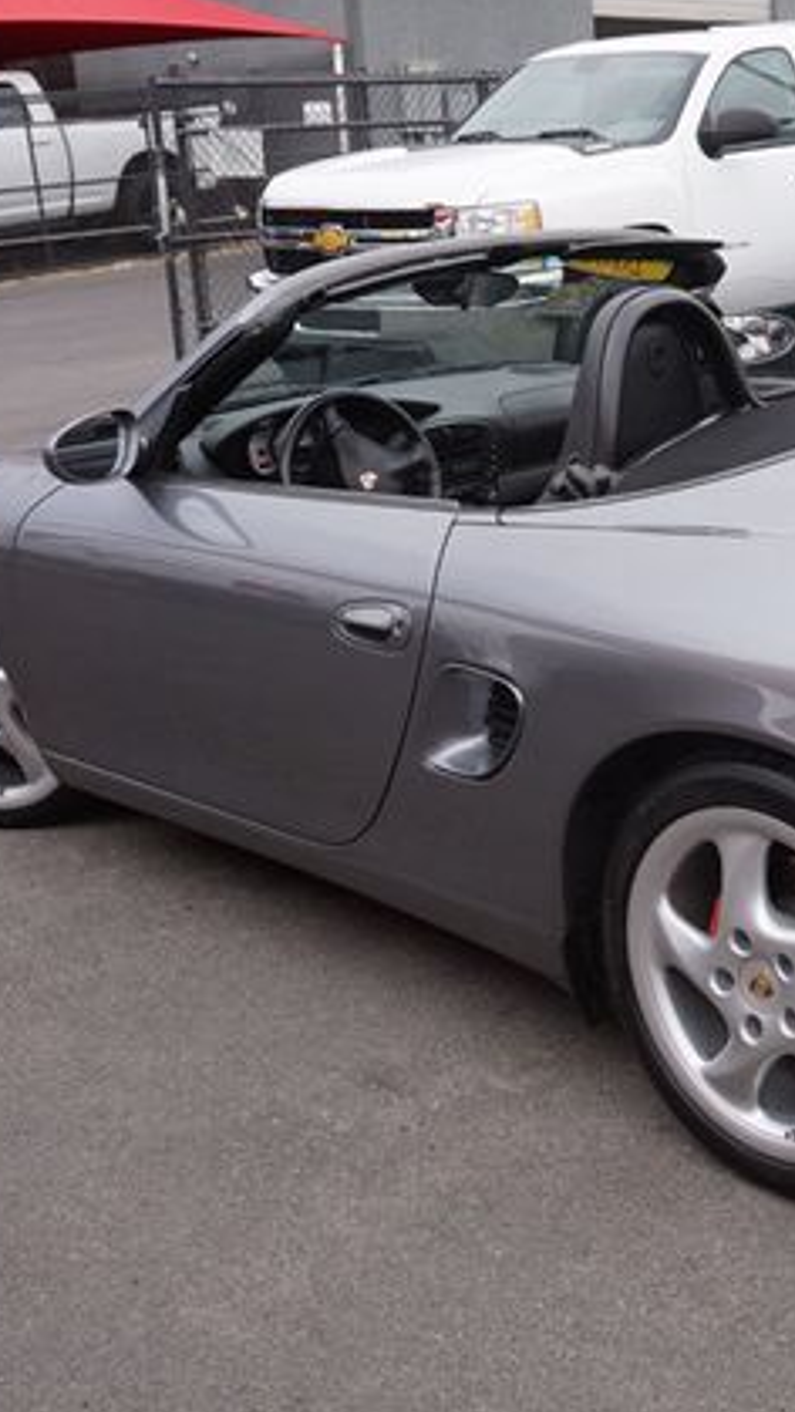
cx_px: 758
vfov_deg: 42.9
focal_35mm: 48
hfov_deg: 24.1
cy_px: 701
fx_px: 1797
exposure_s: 1/100
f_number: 7.1
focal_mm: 20
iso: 100
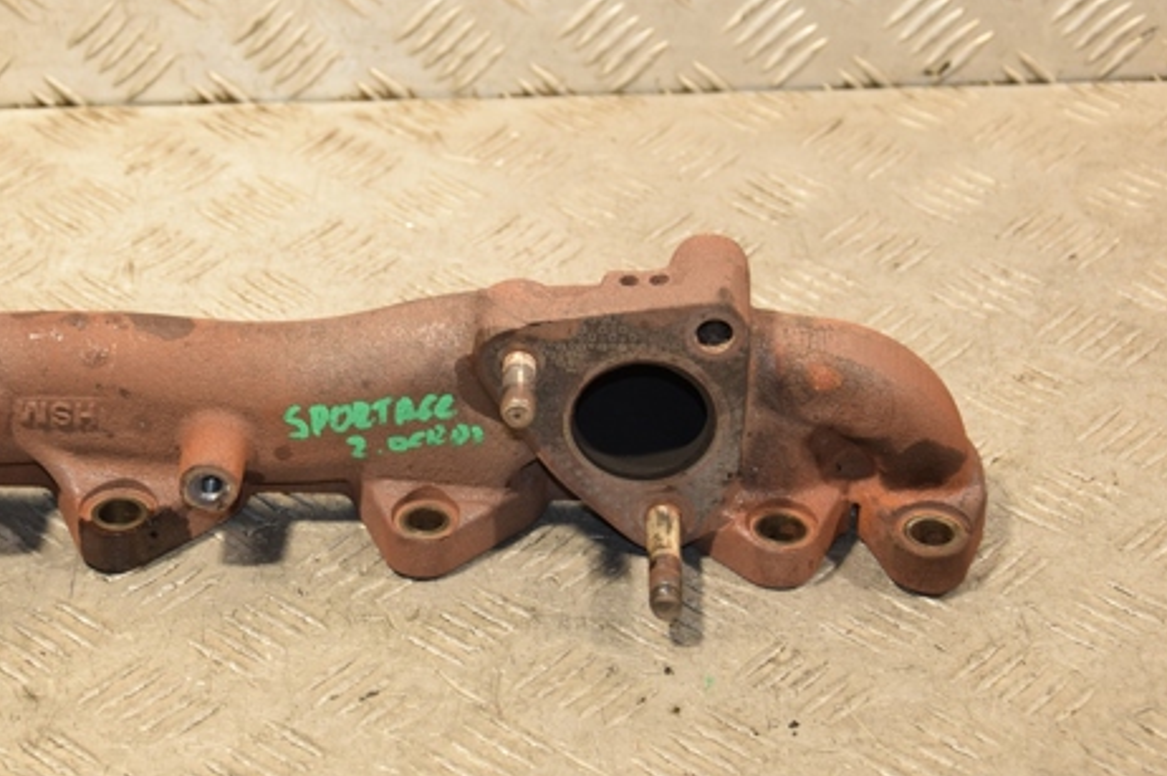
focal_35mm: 104
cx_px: 432
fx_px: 3368
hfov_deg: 19.6
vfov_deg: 13.1
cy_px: 265
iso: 800
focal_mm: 50
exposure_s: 1/125
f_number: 5
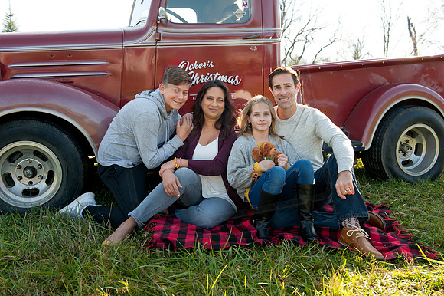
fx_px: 468
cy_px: 148
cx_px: 222
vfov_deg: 35.0
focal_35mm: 38
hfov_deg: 50.7
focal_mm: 38
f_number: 5.6
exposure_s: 1/250
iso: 100
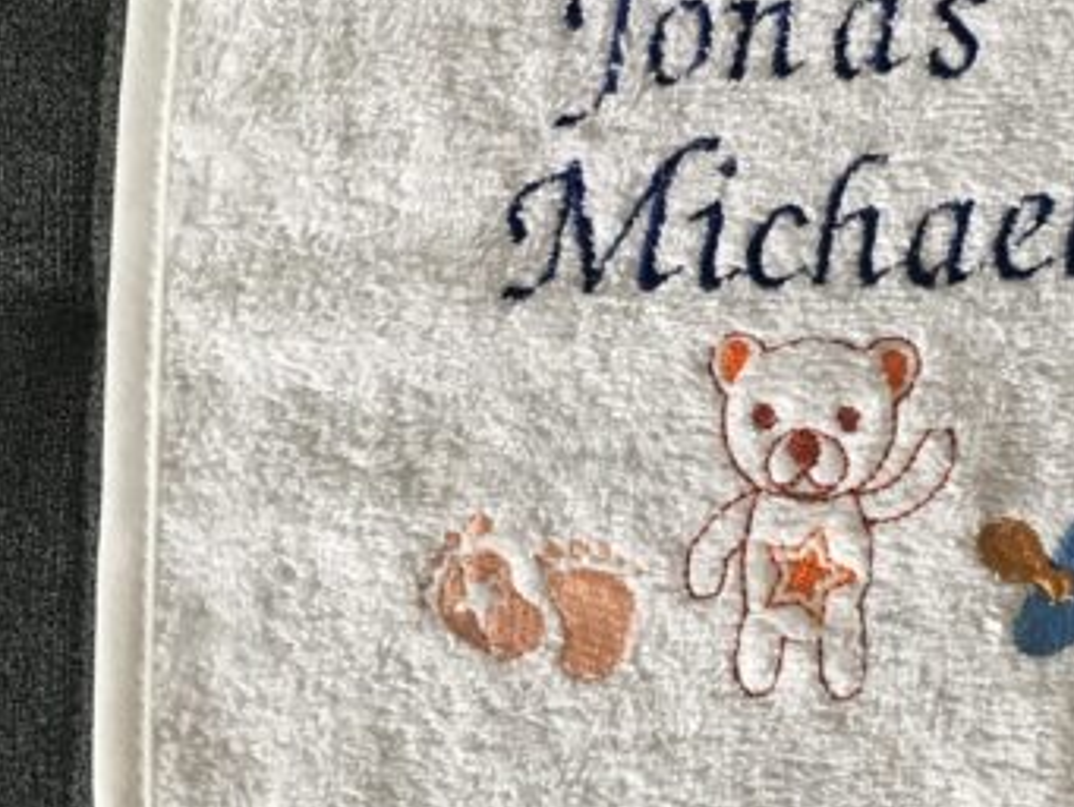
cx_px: 838
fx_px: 1583
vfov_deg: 27.8
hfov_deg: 36.4
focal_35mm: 51
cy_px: 132
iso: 160
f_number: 2.2
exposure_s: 1/33
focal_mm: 4.15
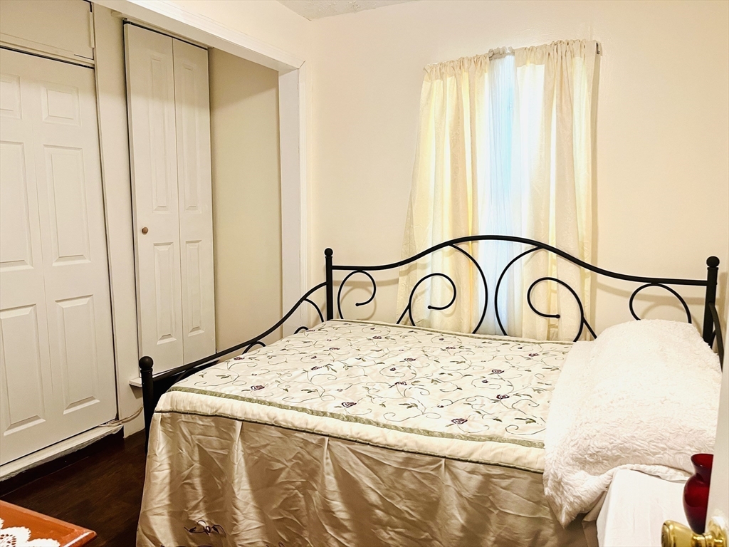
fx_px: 548
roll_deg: -0.3
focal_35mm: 26
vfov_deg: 53.1
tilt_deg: -7.5
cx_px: 364
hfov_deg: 67.3
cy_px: 274
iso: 125
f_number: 1.6
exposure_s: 1/60
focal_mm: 5.1
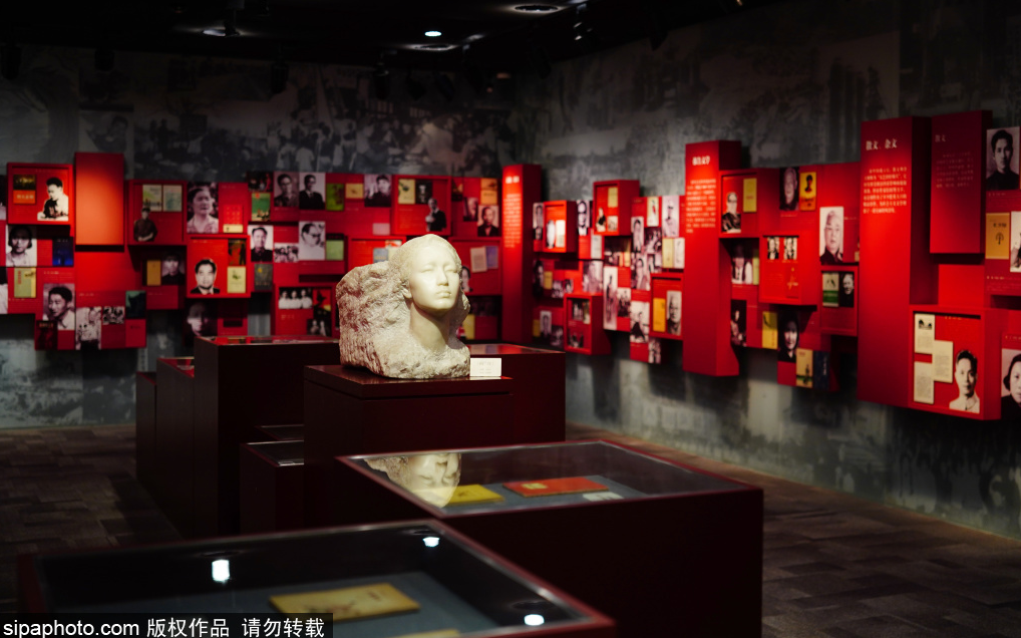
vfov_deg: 31.2
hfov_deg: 48.2
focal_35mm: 41
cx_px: 509
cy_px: 300
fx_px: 1141
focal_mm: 40
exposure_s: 1/100
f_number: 2
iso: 800
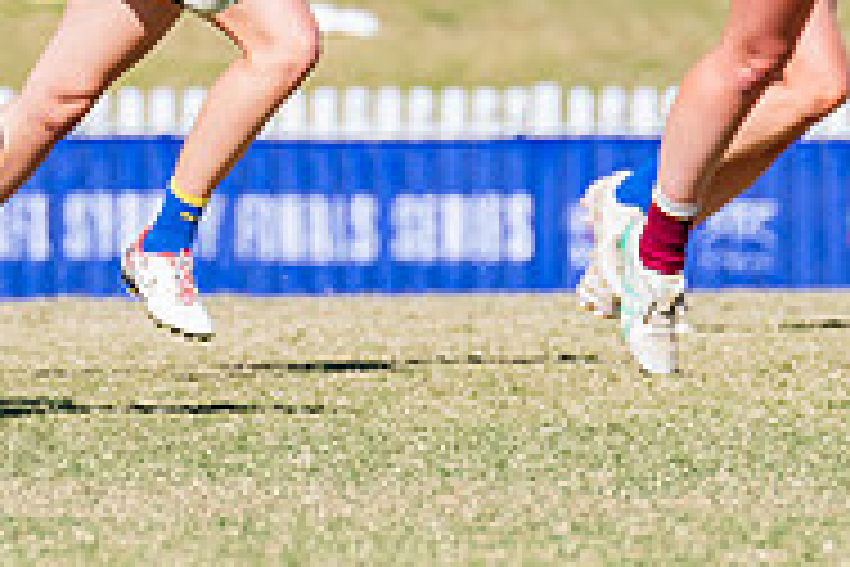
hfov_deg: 1.3
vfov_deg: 0.9
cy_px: -91
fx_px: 37610
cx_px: -299
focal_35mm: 1593
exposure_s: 1/1600
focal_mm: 420
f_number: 9
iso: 800
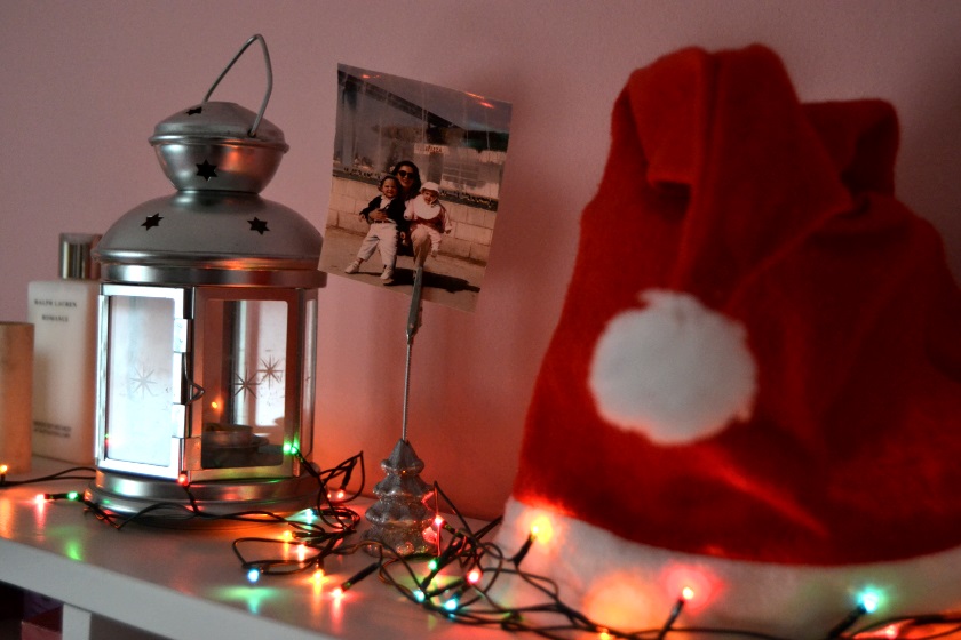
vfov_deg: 28.1
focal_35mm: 48
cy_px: 320
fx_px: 1281
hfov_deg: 41.1
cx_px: 480
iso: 1800
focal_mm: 32
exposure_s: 1/60
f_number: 4.5
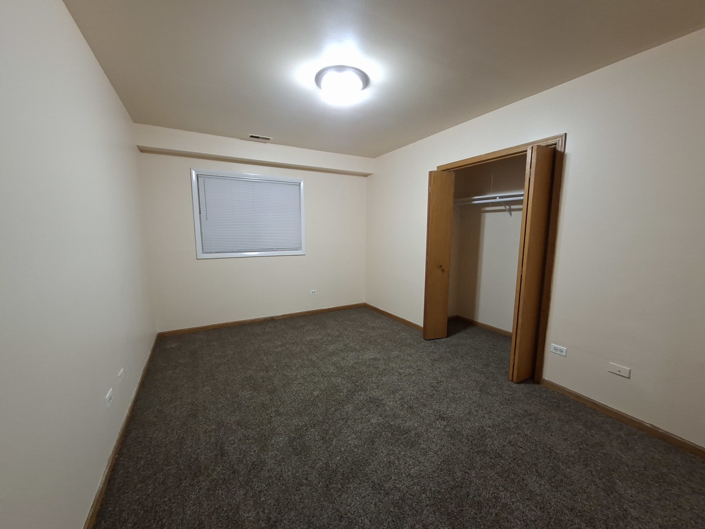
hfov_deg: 106.2
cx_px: 352
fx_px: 265
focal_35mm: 13
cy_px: 264
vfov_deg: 89.9
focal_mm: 1.74
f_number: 2.2
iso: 200
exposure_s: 1/24
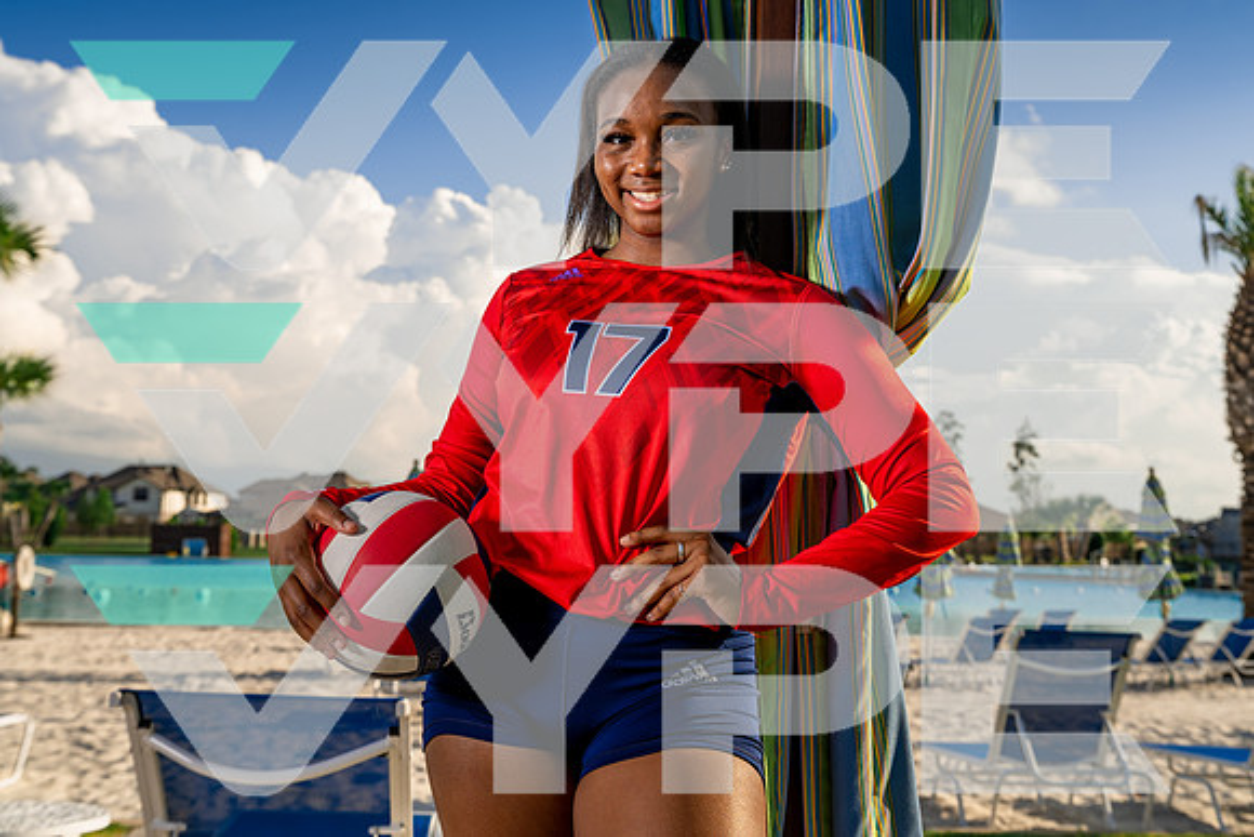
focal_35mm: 46
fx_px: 1603
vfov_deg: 29.3
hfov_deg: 42.7
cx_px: 627
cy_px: 418
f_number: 5.6
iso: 100
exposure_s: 1/250
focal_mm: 46
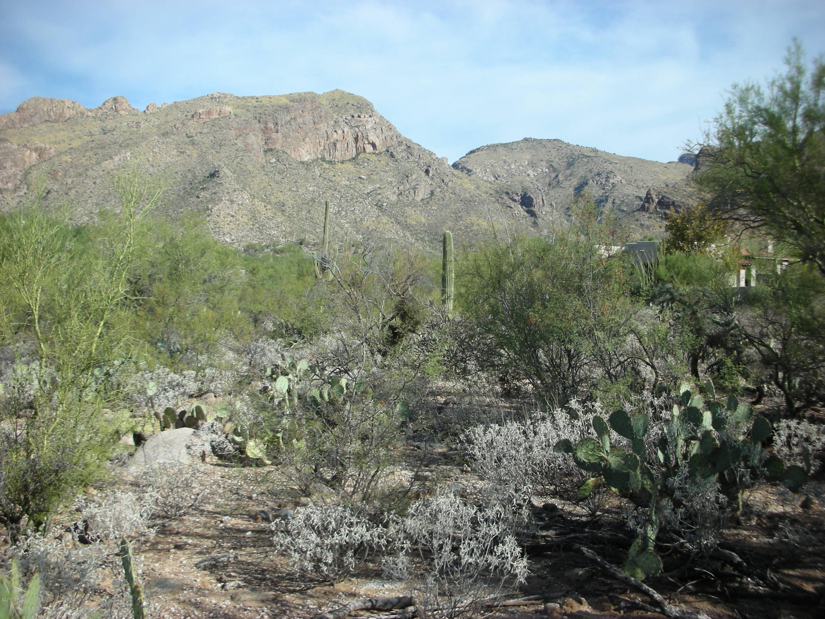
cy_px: 310
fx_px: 834
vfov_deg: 40.7
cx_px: 412
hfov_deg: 52.6
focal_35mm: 35
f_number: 8.5
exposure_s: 1/90.4
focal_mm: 5.8
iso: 50
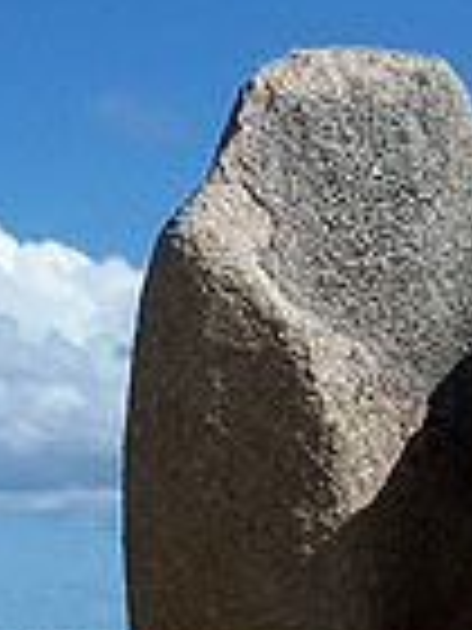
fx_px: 2563
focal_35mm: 141
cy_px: 644
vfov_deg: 13.8
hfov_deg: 10.5
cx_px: 103
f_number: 5.6
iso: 80
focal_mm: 6.3
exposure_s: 1/750
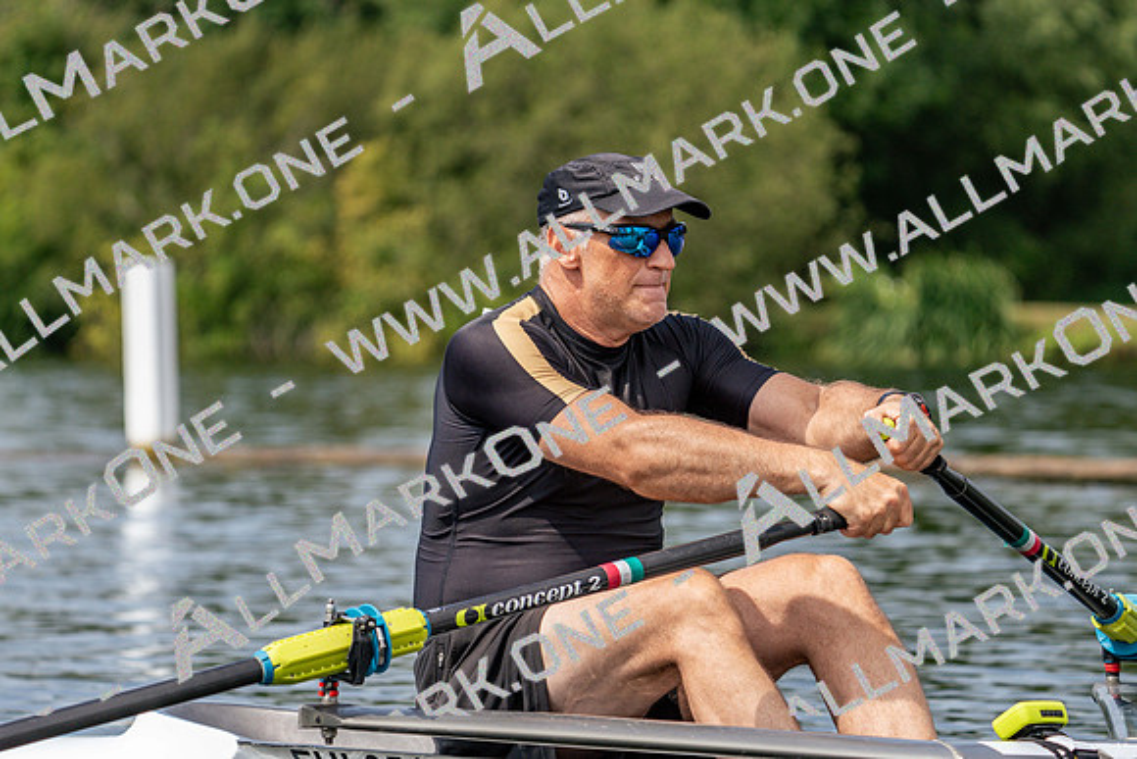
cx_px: 568
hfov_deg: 10.3
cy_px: 380
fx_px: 6318
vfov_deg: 6.9
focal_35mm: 200
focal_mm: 200
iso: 320
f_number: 5.6
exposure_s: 1/1600
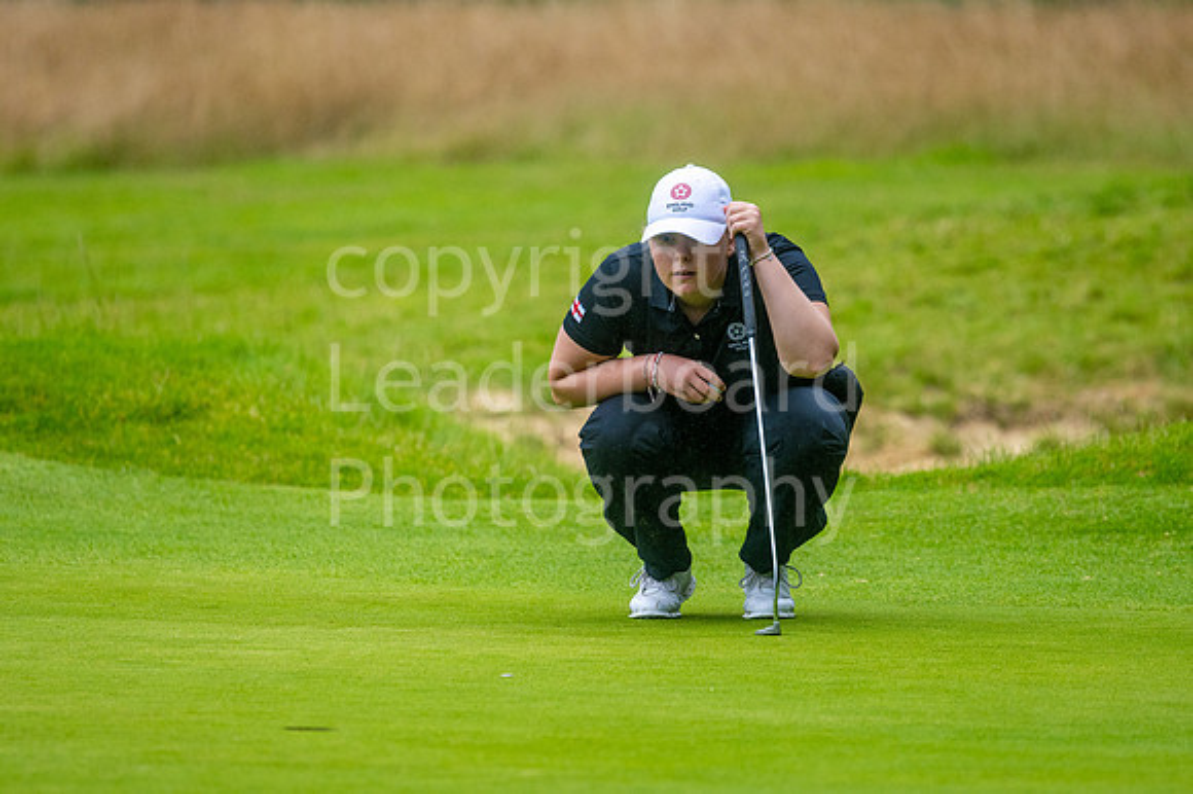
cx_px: 596
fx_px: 14903
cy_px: 397
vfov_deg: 3.1
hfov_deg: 4.6
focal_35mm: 450
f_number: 4.5
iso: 320
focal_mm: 300
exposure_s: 1/1000
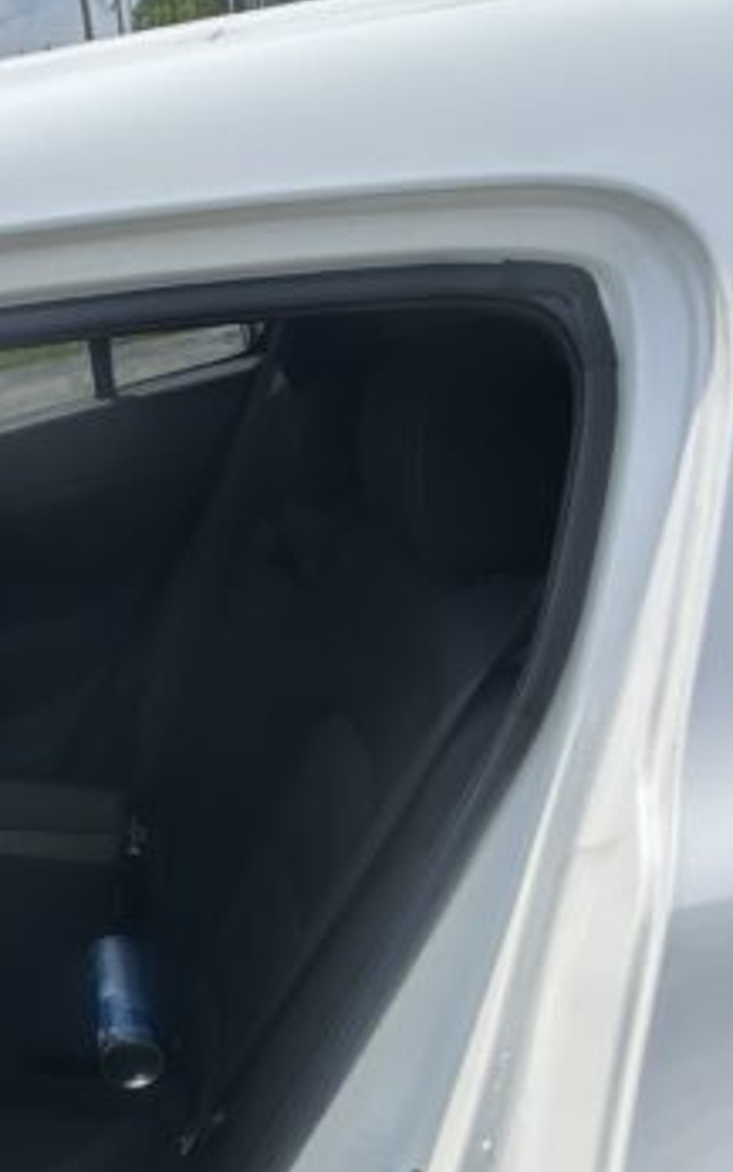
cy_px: 858
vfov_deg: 32.9
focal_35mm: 61
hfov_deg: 20.3
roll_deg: +14.6
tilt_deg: -23.7
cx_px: -84
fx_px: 1949
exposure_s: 1/3356
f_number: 1.5
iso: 50
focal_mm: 5.7
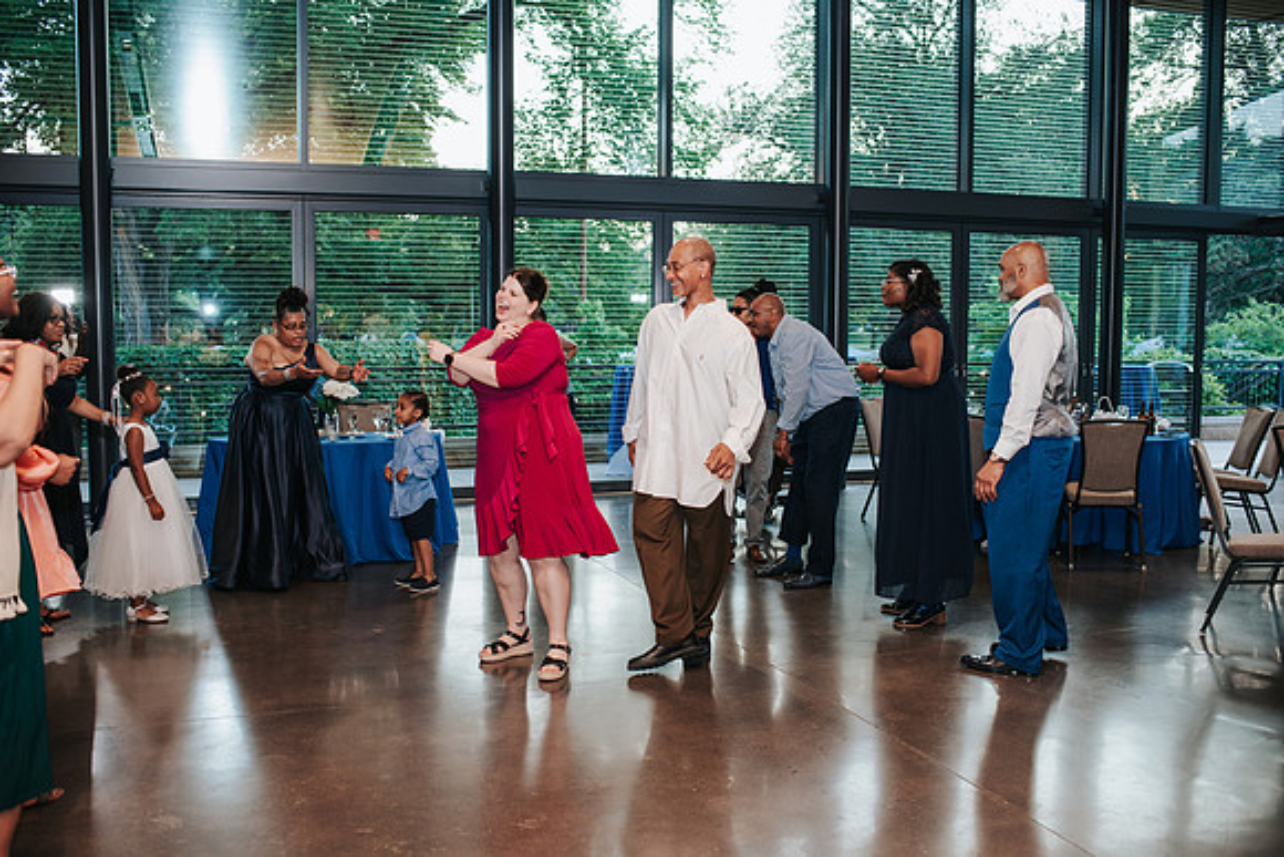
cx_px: 642
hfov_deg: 54.4
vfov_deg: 37.9
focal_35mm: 35
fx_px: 1249
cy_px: 428
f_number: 2.8
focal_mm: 35
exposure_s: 1/160
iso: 720
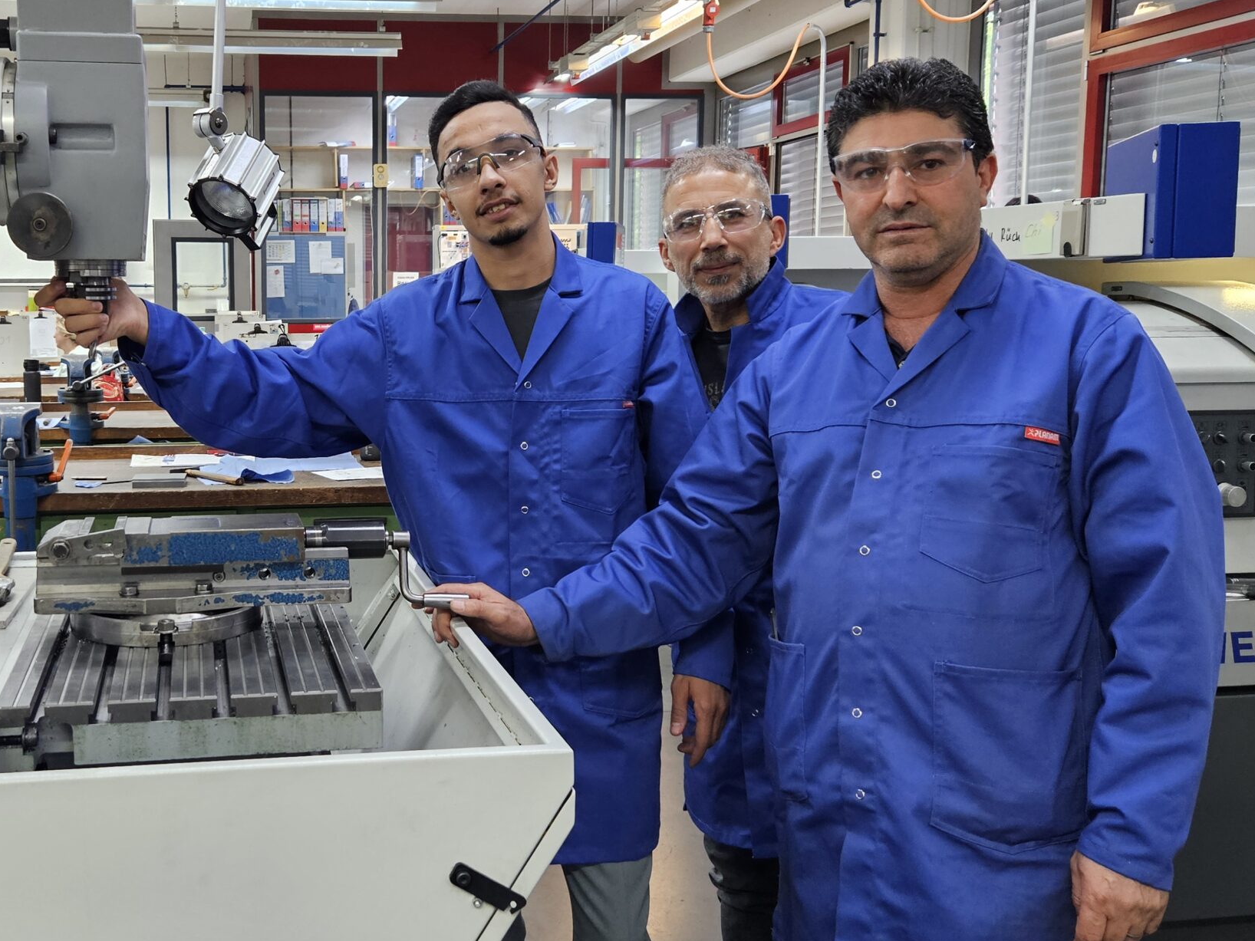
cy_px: 429
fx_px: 1305
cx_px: 377
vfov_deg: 39.6
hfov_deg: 50.0
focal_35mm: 36
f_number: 1.8
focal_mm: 5.4
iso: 250
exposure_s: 1/100
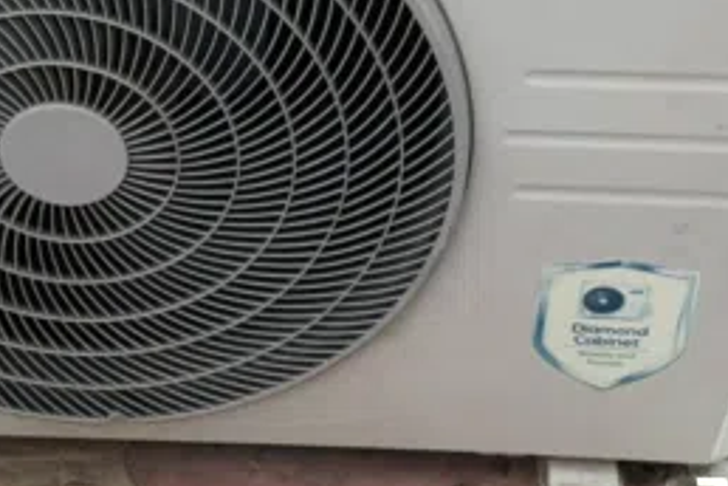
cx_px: 260
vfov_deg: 21.4
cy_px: 42
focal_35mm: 62
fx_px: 1254
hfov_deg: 32.2
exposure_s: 1/34
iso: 1000
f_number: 1.78
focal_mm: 6.76
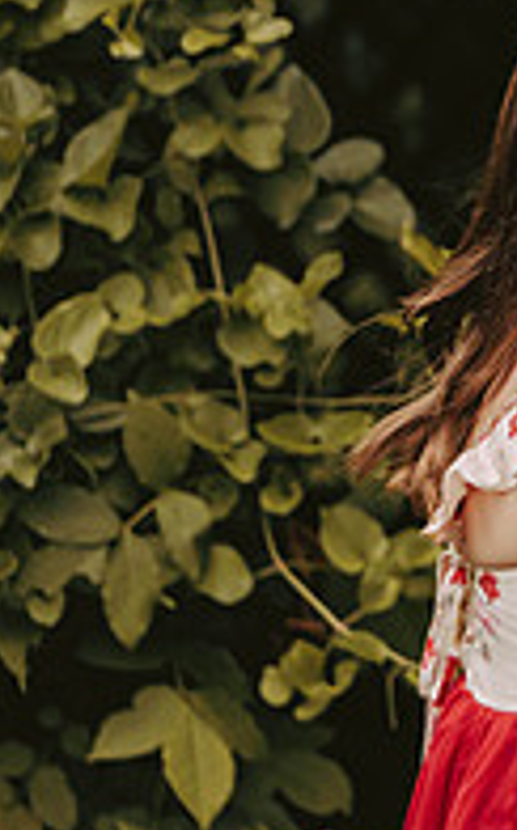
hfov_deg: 3.7
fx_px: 7914
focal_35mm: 350
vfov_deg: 6.0
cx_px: 1017
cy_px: 184
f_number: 2.8
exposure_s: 1/2000
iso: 640
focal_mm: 116
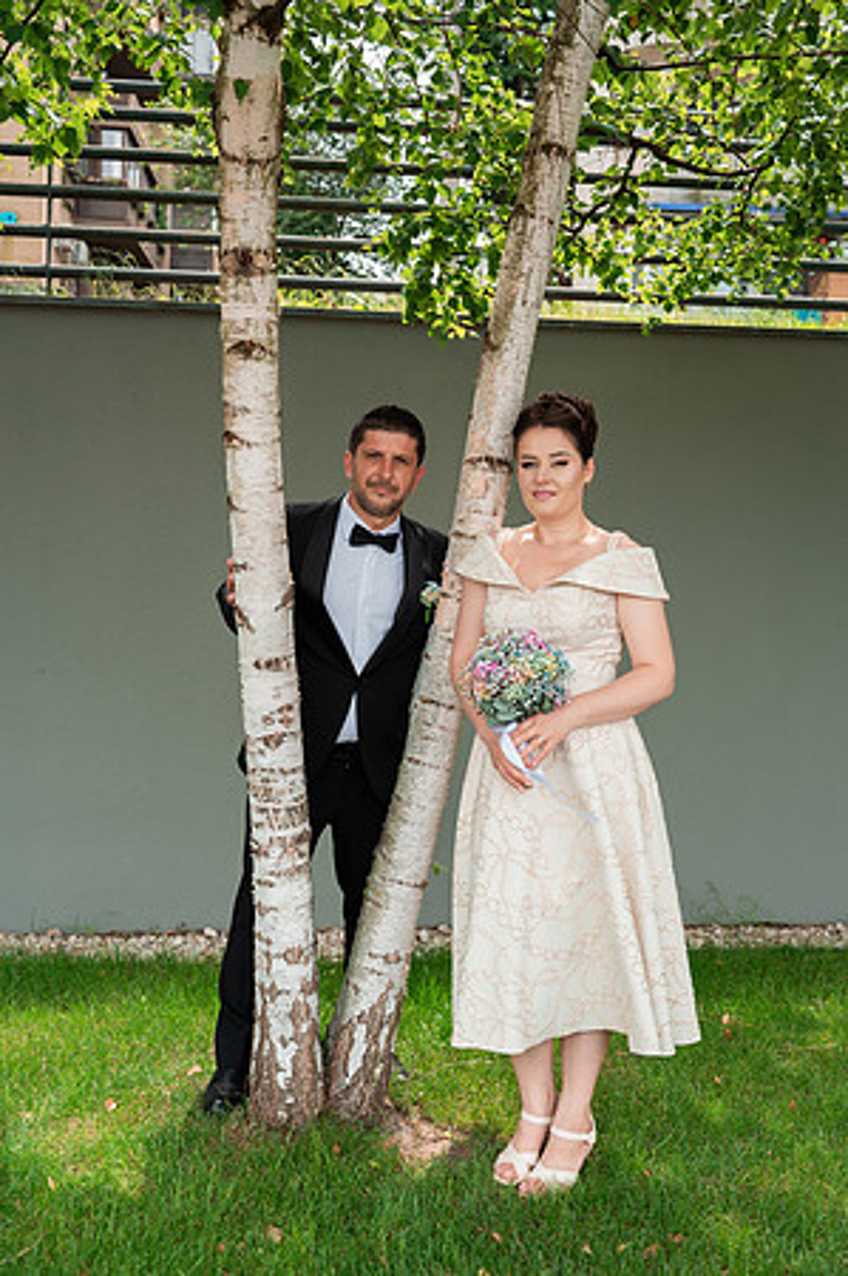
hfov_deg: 35.9
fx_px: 1310
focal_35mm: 37
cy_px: 638
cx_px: 424
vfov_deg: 51.9
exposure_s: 1/250
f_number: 4
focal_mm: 37
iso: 200
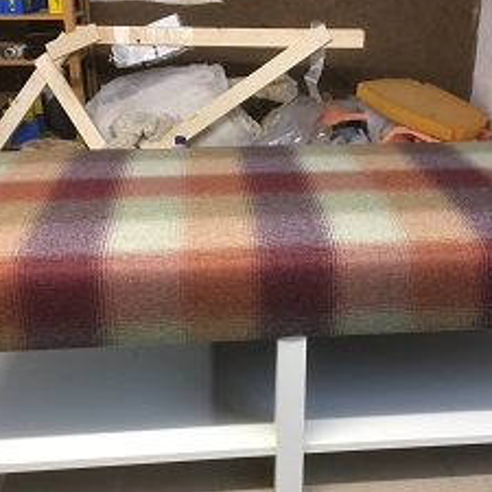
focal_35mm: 46
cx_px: 286
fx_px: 740
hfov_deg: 36.7
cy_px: 229
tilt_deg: -21.3
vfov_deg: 36.8
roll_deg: -0.7
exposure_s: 1/33
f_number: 2.2
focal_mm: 4.15
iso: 125
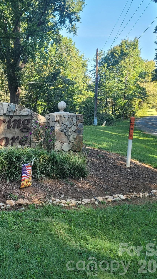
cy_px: 137
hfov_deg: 29.2
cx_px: -12
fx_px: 274
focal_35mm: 37
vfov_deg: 54.0
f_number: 1.8
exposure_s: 1/120
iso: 20
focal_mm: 7
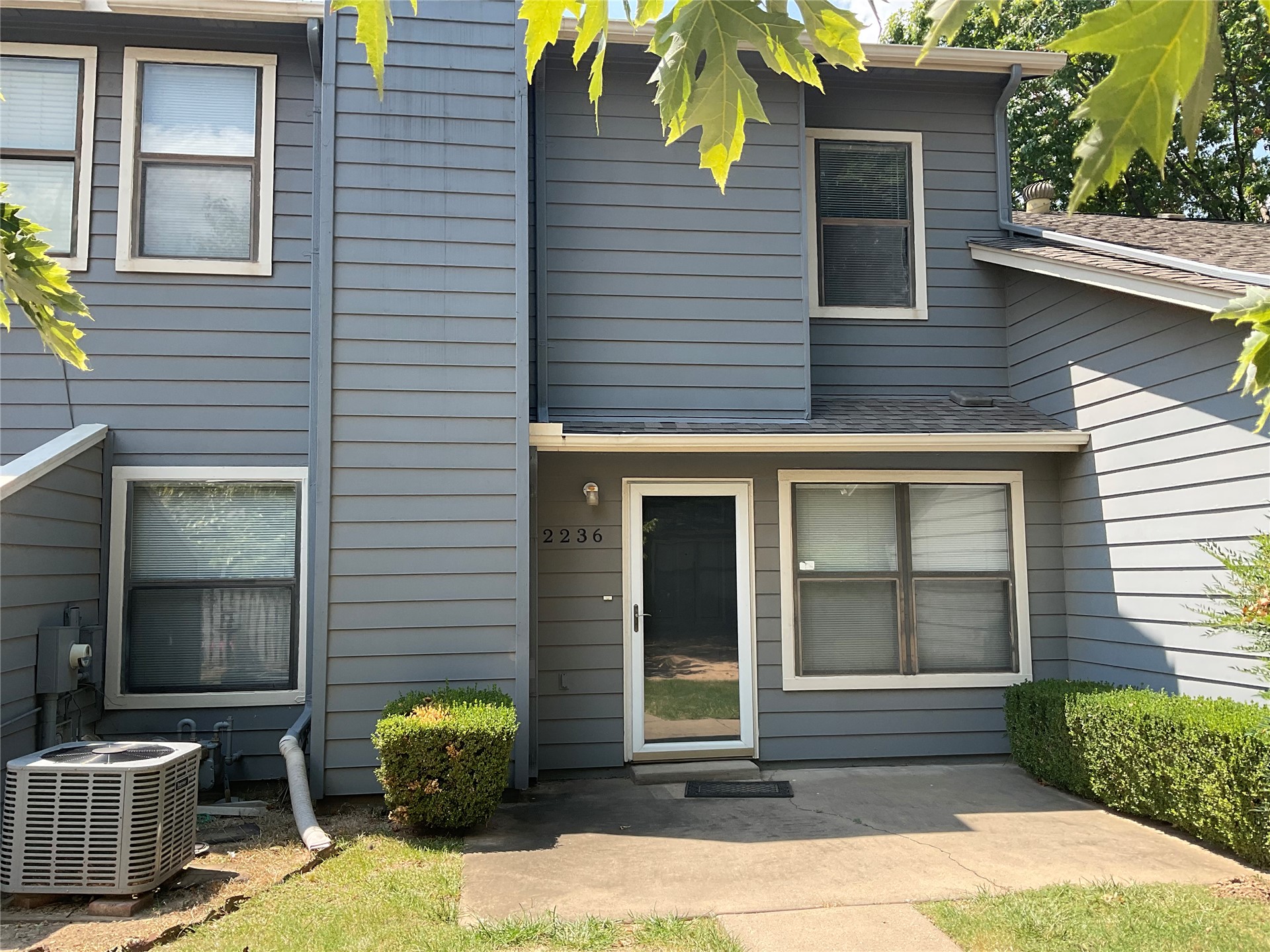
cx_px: 635
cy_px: 476
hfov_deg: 61.7
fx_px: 1064
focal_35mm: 29
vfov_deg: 48.2
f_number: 1.8
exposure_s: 1/568
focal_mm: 3
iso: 16
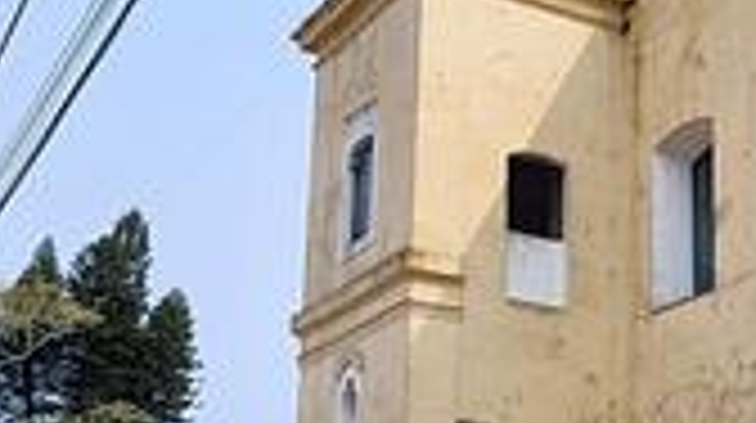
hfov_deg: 28.7
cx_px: 619
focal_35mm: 72
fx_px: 1441
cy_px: 324
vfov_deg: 16.6
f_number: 1.8
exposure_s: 1/2504
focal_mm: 5.4
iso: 50
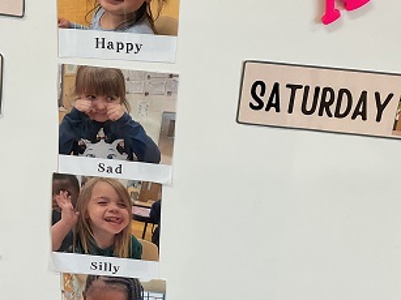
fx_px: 730
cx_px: 161
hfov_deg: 30.7
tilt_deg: -25.5
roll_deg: -2.8
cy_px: 134
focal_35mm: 63
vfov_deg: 23.3
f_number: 1.8
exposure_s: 1/60
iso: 64
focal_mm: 3
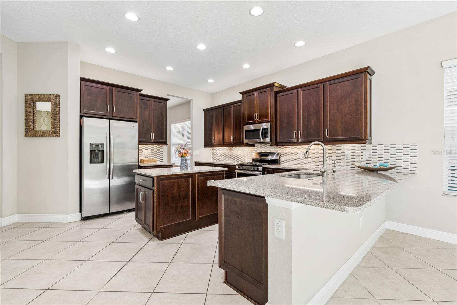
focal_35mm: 15
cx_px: 228
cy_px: 152
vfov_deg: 77.3
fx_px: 190
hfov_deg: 100.4
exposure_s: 1/15
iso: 100
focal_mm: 10
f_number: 7.1
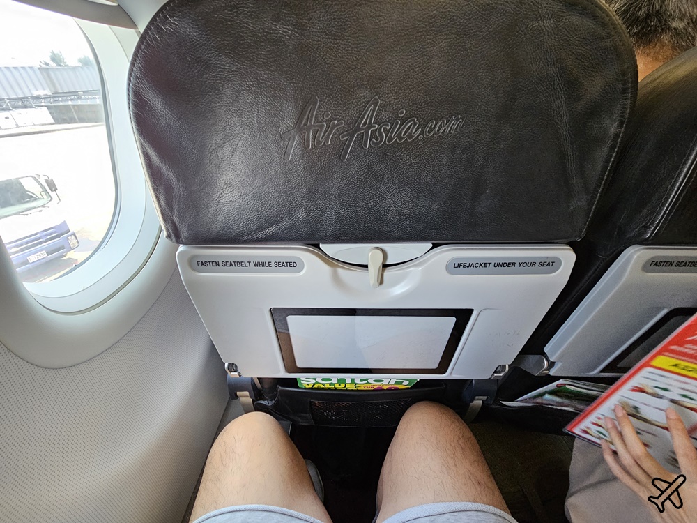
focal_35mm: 13
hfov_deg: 106.2
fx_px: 262
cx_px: 348
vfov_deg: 89.9
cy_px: 262
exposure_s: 1/100
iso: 320
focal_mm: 2.2
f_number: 2.2
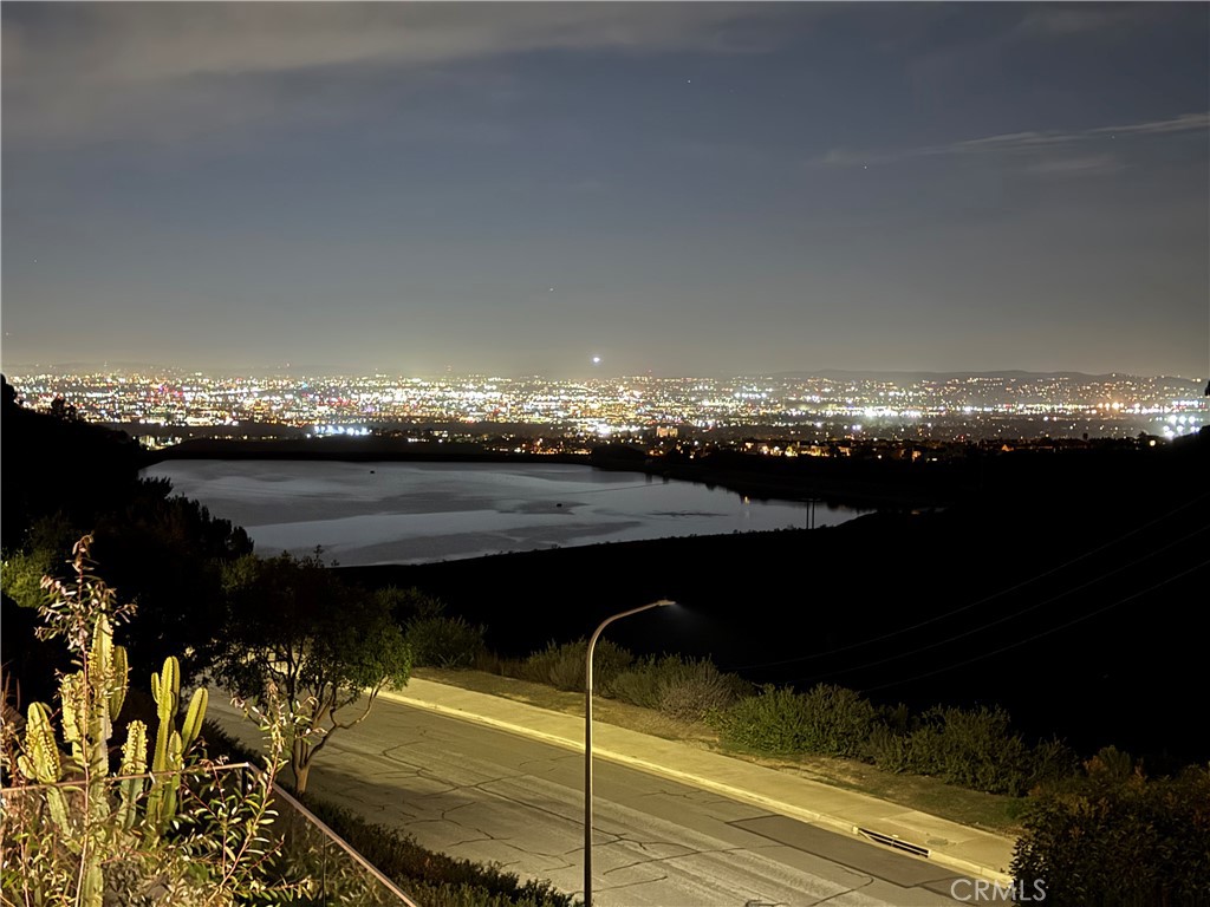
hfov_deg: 39.7
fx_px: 1678
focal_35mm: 48
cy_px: 454
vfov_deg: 30.3
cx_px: 605
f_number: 1.78
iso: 640
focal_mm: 6.76
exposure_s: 1/2
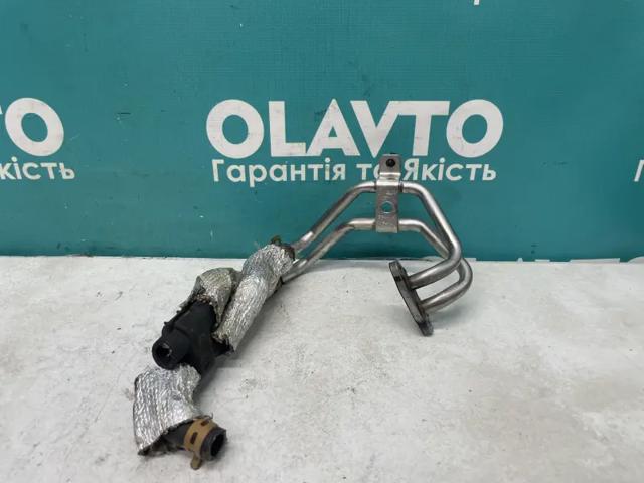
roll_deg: +0.8
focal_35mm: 26
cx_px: 322
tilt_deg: -25.8
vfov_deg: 53.1
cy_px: 242
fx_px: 484
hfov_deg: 67.3
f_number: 1.6
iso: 80
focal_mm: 4.2
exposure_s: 1/100
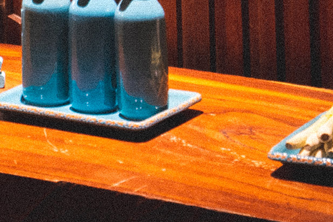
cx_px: -13
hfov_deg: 11.3
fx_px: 1664
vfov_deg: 7.1
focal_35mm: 180
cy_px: -343
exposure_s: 1/15
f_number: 4
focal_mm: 35
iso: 1000
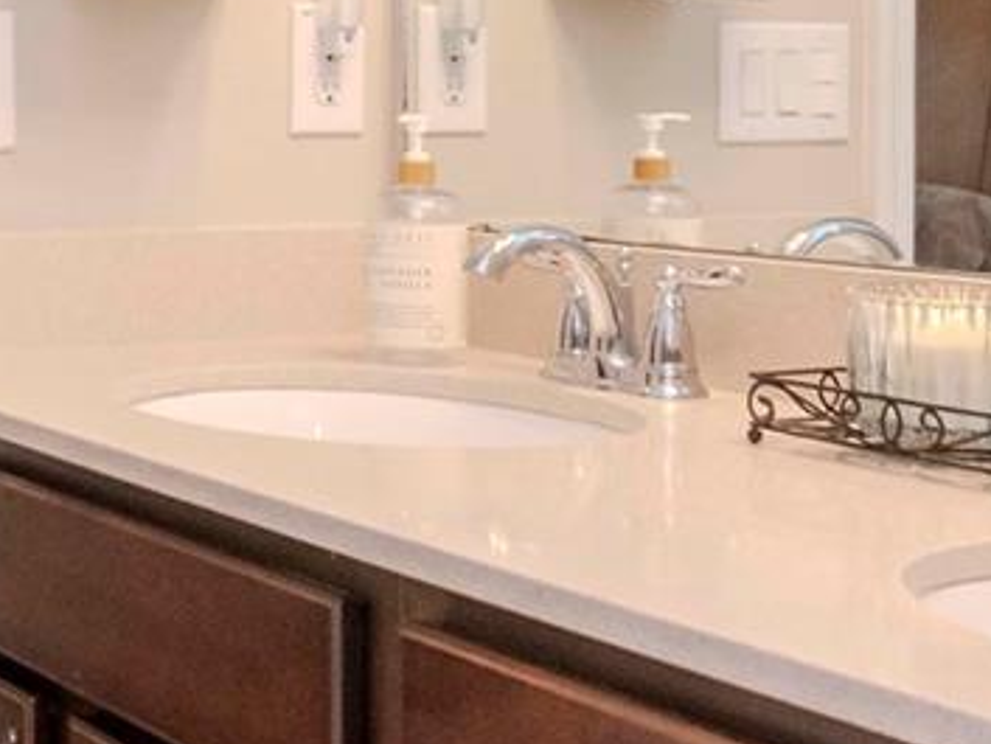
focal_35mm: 75
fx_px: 2150
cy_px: 121
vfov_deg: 19.4
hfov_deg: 24.1
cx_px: -118
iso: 800
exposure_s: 1/30
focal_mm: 11.5
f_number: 7.1
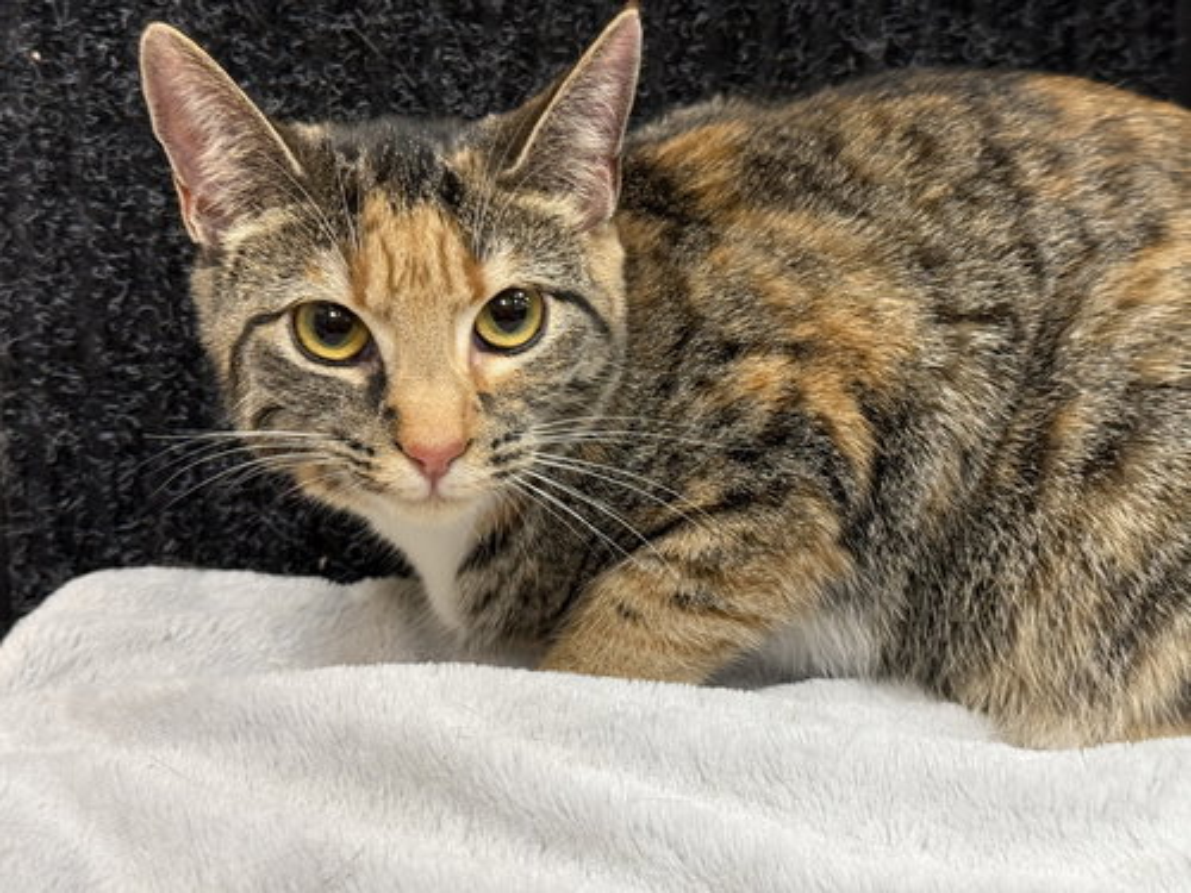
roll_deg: +0.3
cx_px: 596
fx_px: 1651
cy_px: 446
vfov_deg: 30.3
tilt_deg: -10.4
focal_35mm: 48
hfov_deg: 39.7
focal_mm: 6.76
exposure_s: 1/60
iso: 250
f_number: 1.78
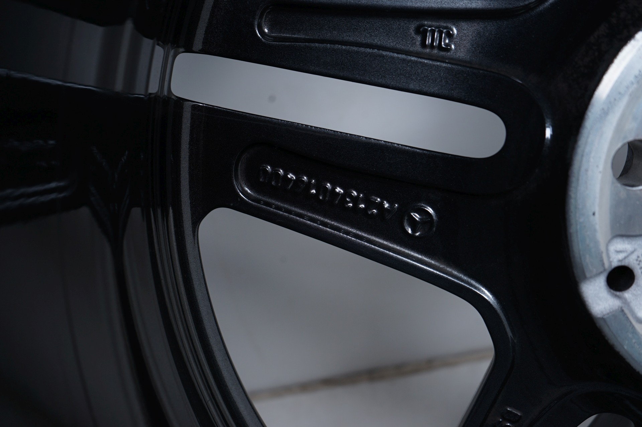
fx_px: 748
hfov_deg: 46.4
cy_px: 214
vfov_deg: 31.8
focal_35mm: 42
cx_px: 321
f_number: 7.1
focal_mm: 42
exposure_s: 1/125
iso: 250
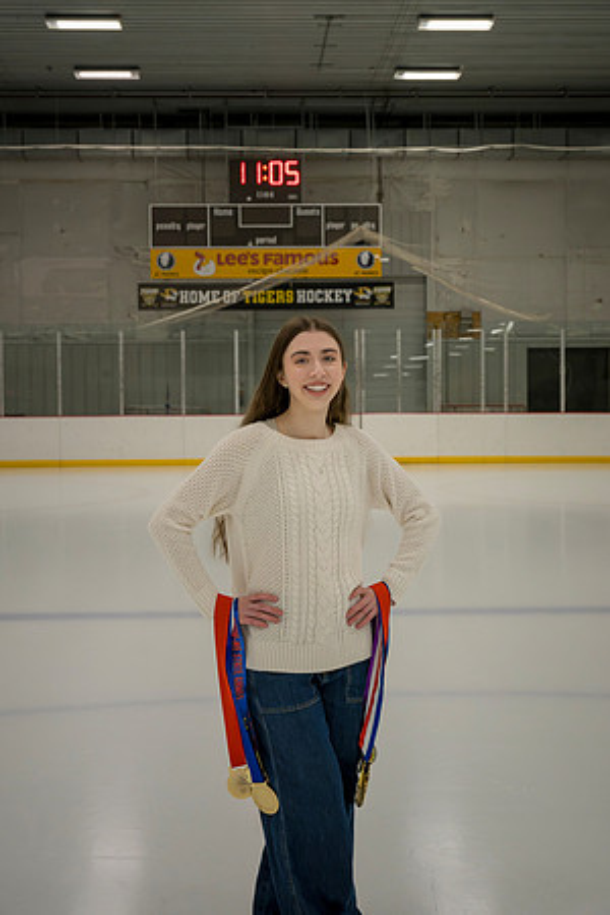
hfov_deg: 21.9
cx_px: 305
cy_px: 458
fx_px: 1576
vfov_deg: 32.4
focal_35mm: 62
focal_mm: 62
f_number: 8
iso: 3200
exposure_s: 1/400
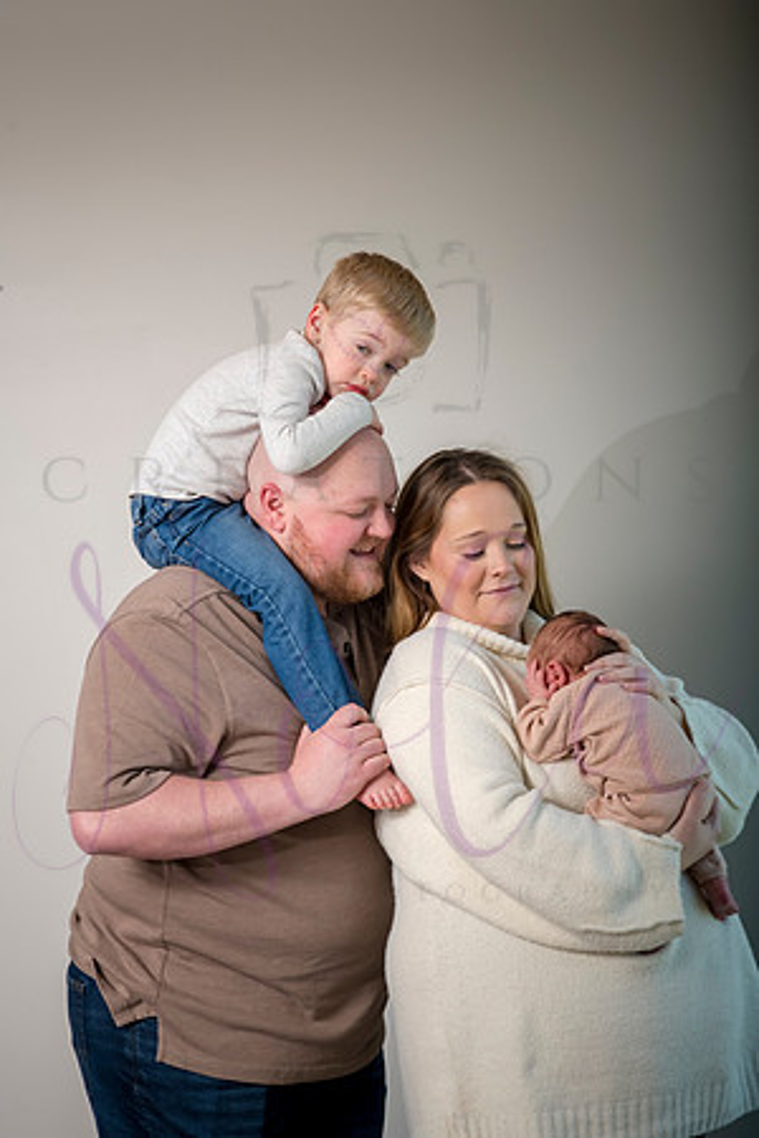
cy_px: 569
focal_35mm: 85
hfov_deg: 16.1
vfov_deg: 23.9
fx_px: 2688
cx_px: 380
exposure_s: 1/250
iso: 500
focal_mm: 85
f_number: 8
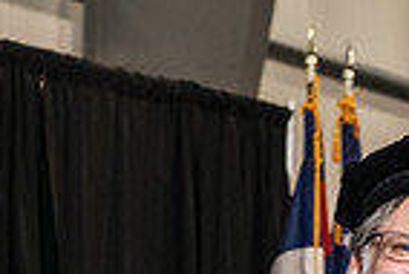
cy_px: 521
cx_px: 495
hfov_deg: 7.6
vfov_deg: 5.0
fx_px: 3059
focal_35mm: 269
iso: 2500
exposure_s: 1/200
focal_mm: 66
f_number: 5
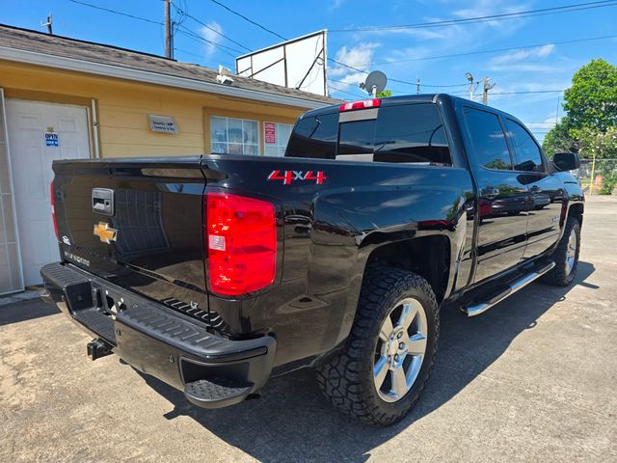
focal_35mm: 23
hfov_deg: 73.9
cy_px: 232
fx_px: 410
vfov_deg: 58.9
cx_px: 308
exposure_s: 1/452
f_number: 1.7
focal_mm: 6.3
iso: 12
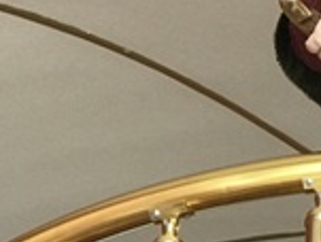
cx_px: 525
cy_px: 83
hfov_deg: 8.0
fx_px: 2240
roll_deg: +3.2
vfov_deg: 6.2
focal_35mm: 241
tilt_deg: +42.9
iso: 125
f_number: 2.8
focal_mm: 6.6
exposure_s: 1/50
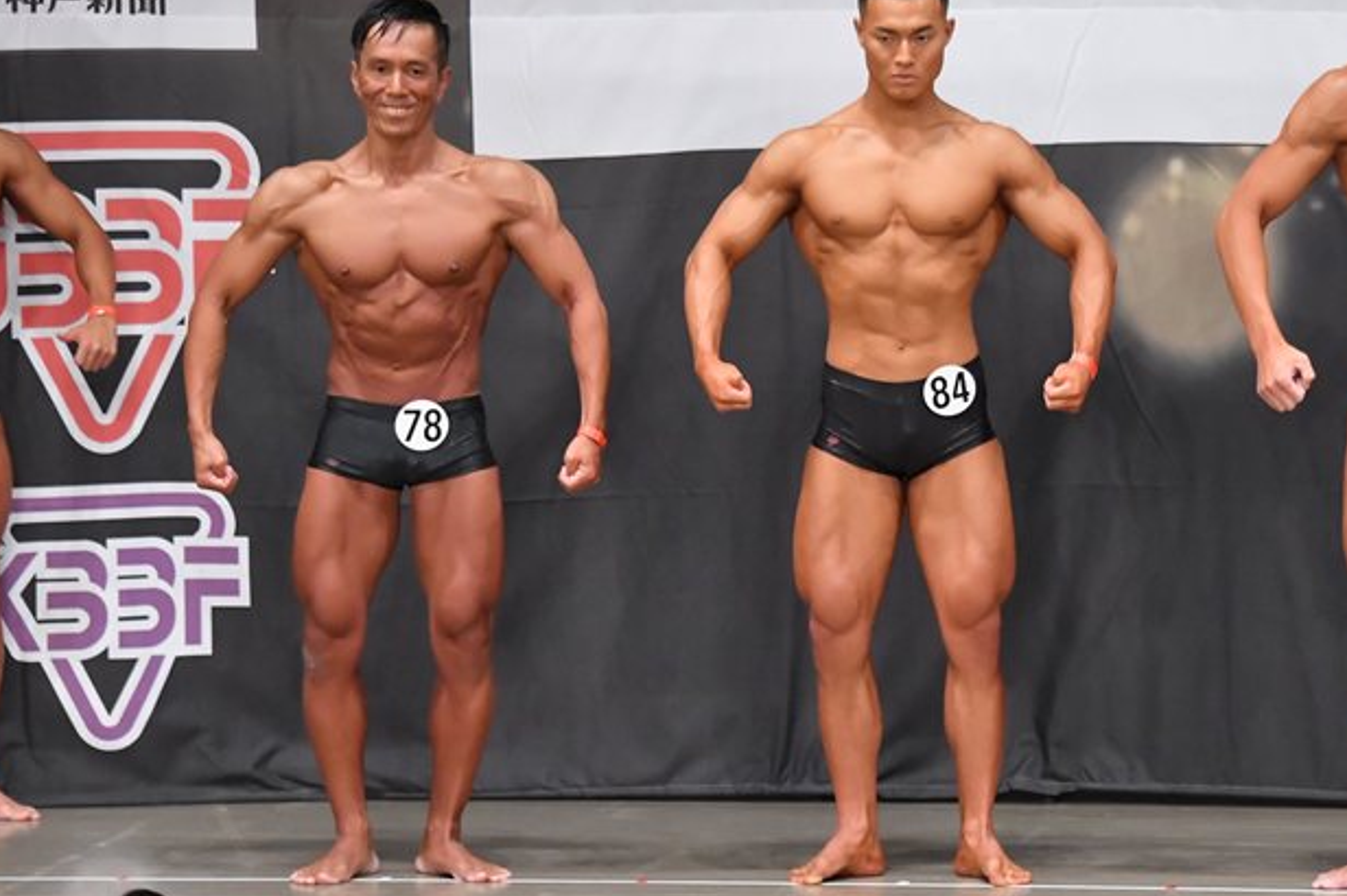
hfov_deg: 8.1
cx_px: 830
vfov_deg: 5.4
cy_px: 380
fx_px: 9498
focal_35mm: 254
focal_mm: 135
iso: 6400
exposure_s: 1/400
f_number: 5.6
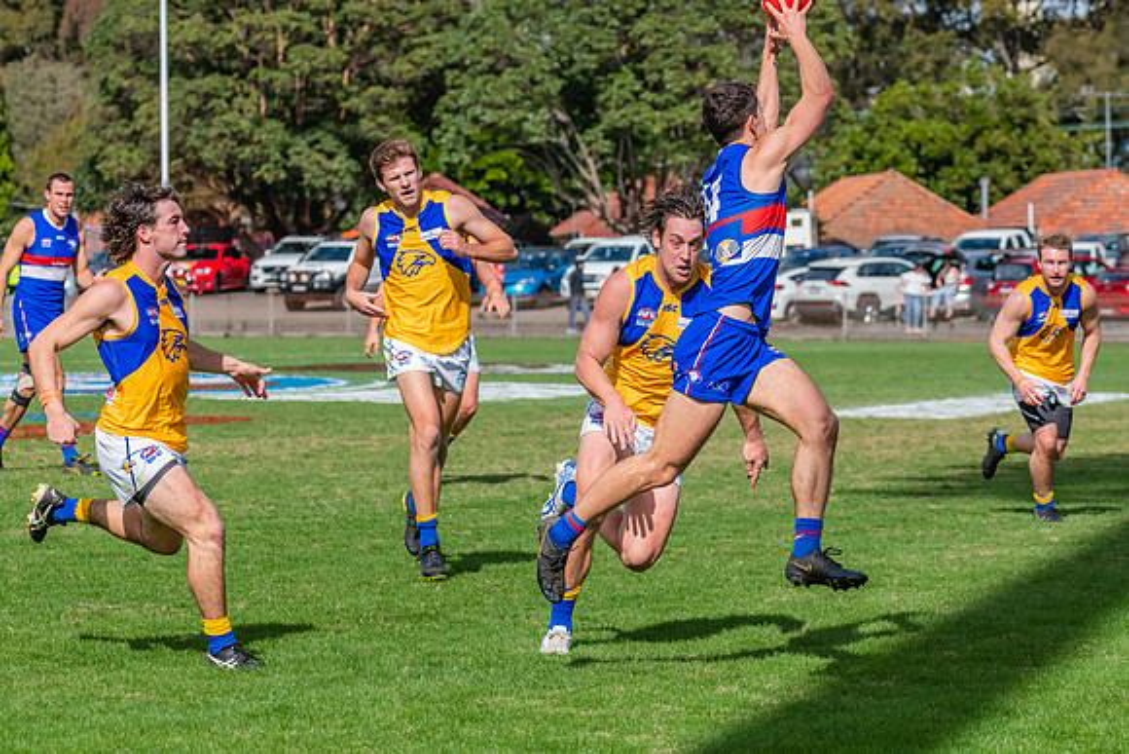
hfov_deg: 12.1
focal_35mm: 170
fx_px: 5332
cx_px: 564
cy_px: 377
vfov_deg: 8.1
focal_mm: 170
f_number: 9
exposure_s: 1/1600
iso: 800
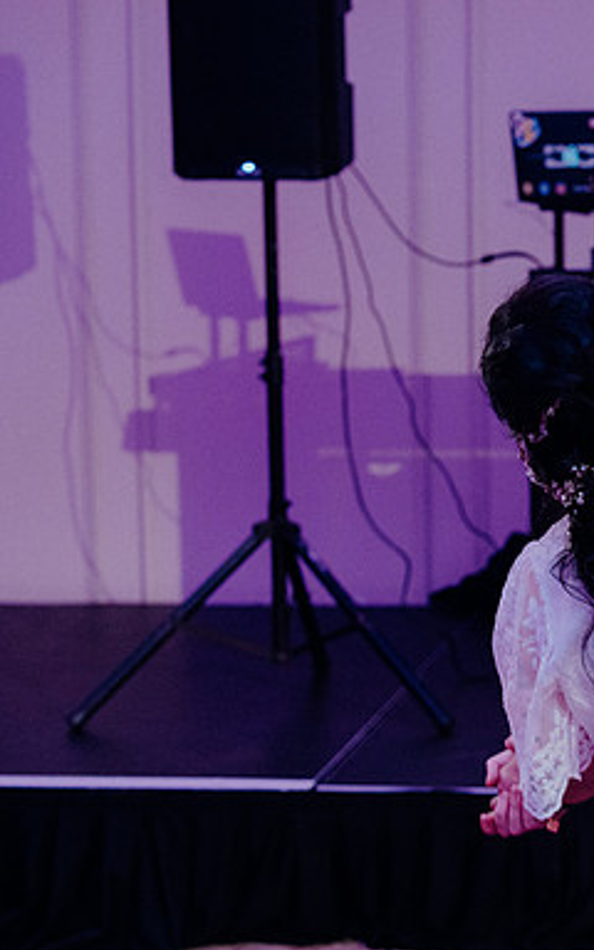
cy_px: 476
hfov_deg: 13.6
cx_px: 698
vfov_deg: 22.1
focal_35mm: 94
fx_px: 2435
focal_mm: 61
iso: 3200
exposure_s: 1/160
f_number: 3.5
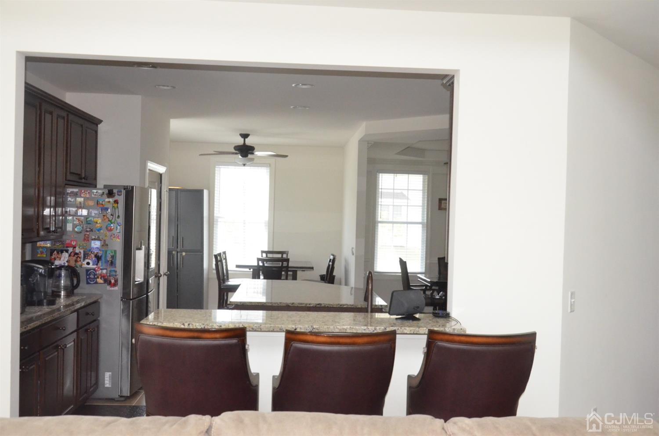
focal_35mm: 36
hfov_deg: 53.2
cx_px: 330
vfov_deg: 36.7
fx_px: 657
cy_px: 218
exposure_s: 1/250
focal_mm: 24
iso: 4000
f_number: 10
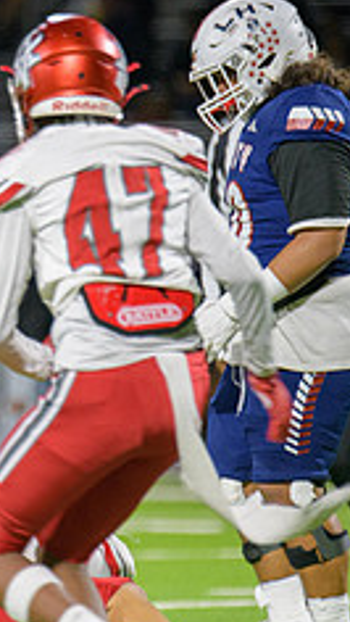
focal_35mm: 771
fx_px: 12702
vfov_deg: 2.8
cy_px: 386
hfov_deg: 1.6
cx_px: -311
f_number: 2.8
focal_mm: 300
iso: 1250
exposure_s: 1/250
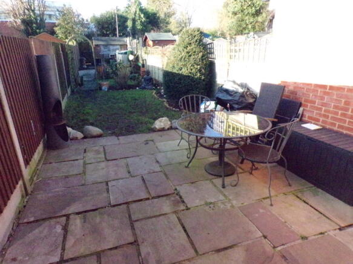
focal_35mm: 24
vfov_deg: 56.8
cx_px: 176
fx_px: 245
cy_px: 132
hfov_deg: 71.6
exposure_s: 1/550
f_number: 5.8
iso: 1600
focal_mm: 4.3
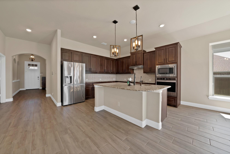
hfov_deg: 112.6
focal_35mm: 12
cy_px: 77
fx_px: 77
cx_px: 115
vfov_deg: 90.1
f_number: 9
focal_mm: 12
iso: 640
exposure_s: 1/2
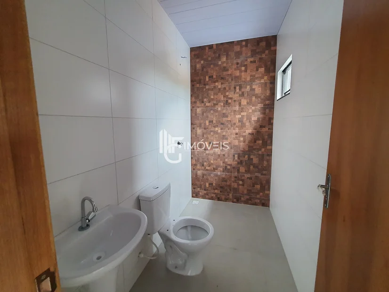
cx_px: 194
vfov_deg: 89.9
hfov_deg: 106.2
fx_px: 146
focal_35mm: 13
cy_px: 146
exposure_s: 1/60
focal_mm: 1.74
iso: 320
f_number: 2.2
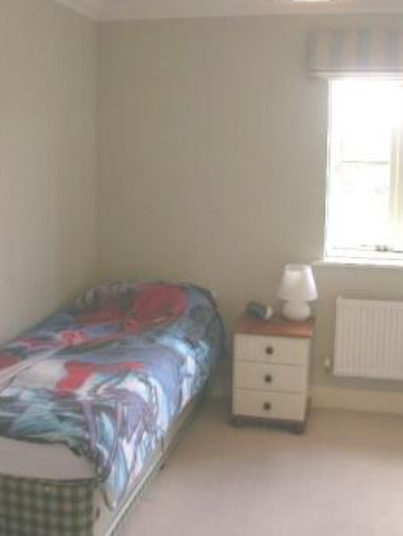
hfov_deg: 23.0
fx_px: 992
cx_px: 199
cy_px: 230
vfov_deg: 30.2
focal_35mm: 64
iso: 100
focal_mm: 7.85
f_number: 3
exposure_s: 1/53.6
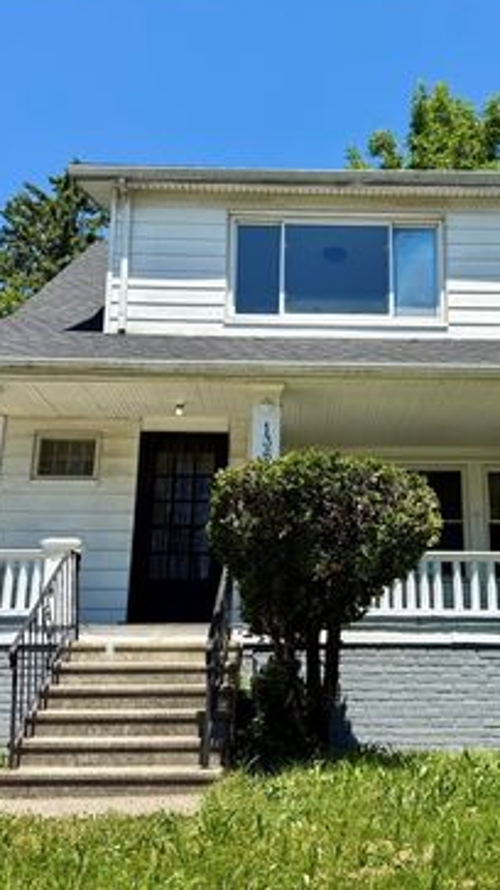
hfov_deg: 32.6
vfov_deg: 55.3
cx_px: 328
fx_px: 849
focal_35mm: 36
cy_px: 433
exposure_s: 1/2907
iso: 80
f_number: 1.78
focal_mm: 6.76
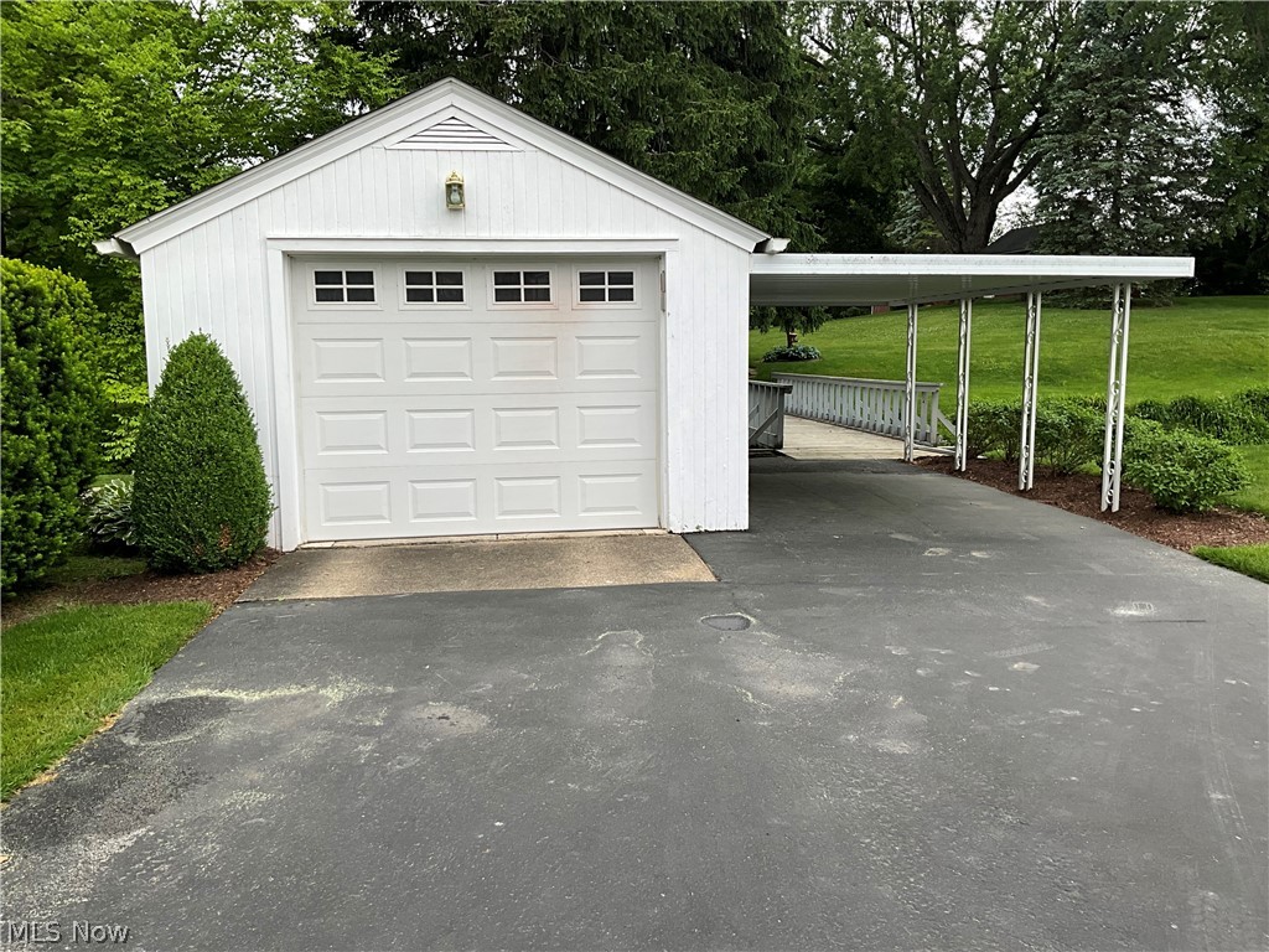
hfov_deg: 61.7
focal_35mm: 29
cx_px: 634
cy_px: 476
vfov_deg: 48.2
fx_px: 1063
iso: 20
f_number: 1.8
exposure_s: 1/164
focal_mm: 3
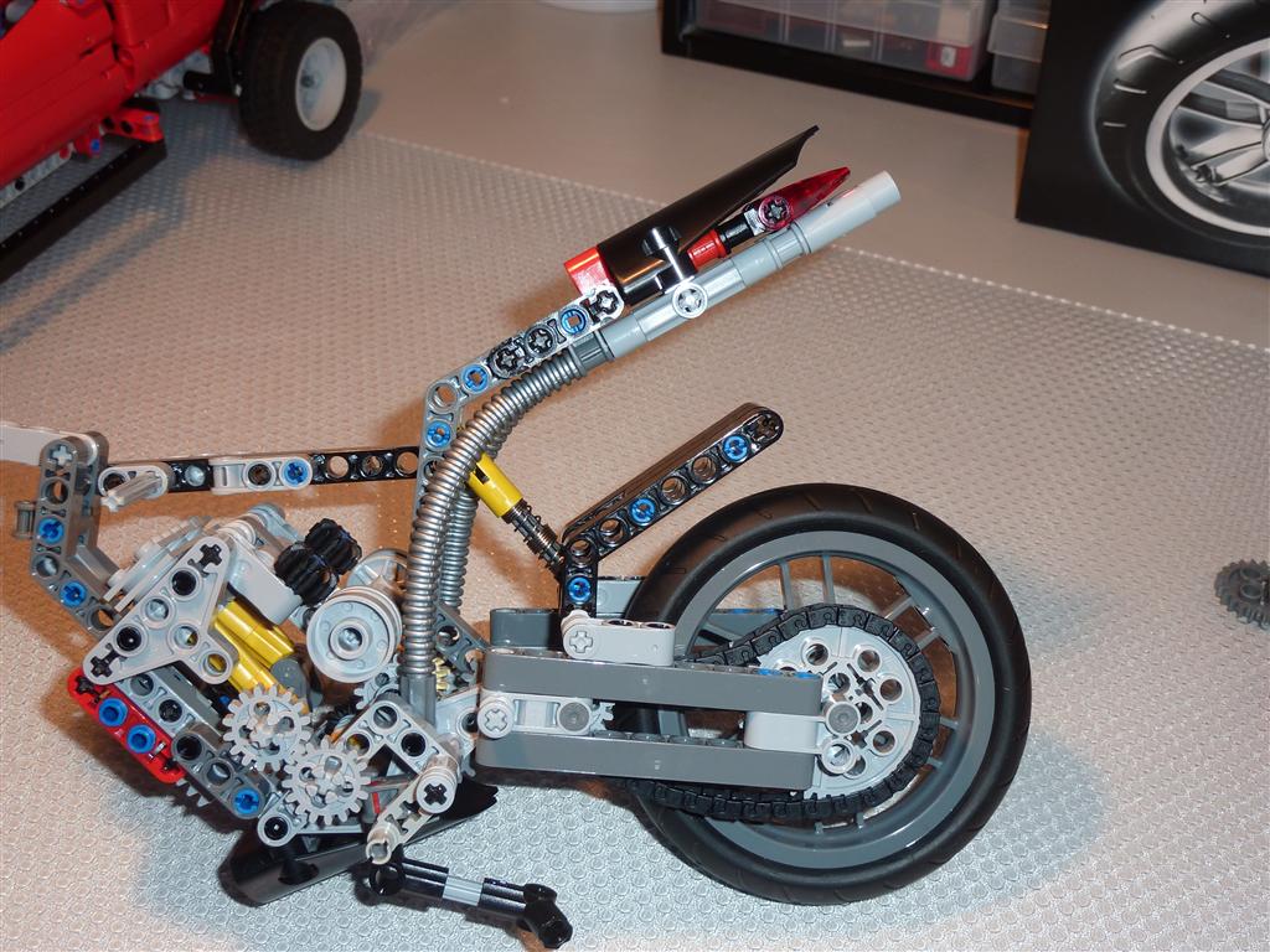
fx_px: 1541
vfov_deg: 34.3
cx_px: 635
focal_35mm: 42
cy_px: 476
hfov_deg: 44.8
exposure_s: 1/30
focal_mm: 6.9
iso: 100
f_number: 3.7
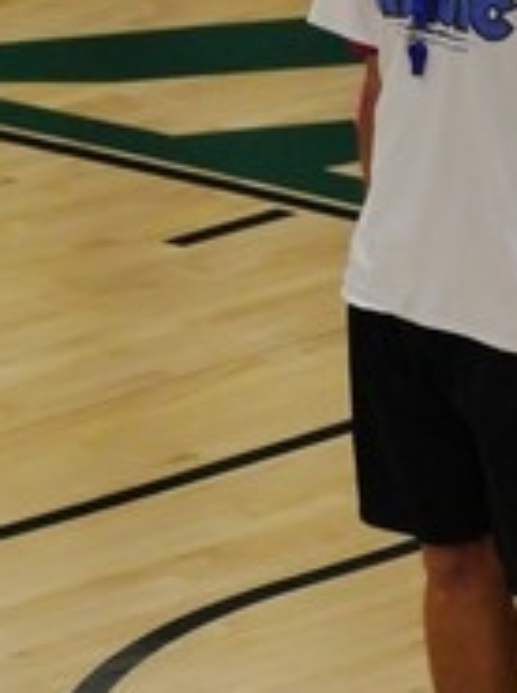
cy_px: 251
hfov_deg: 2.2
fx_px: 13509
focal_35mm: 676
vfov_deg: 2.9
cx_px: 573
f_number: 5.6
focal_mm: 130
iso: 6400
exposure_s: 1/320
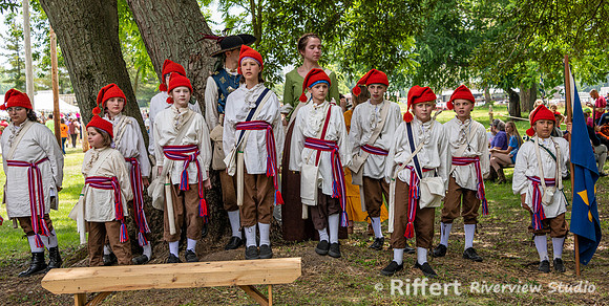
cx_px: 304
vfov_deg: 18.3
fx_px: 951
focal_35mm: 60
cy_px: 161
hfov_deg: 35.5
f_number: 8
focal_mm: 56
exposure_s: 1/200
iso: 180
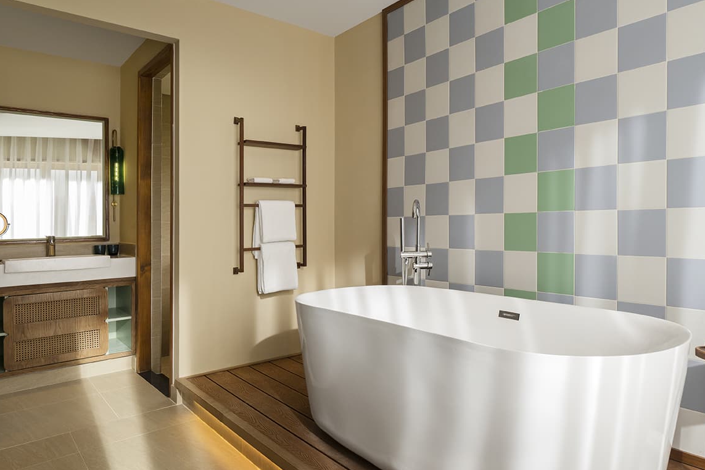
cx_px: 415
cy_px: 221
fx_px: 450
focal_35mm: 23
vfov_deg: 55.1
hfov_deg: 75.4
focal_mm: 15
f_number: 7.1
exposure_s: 1/160
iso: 400
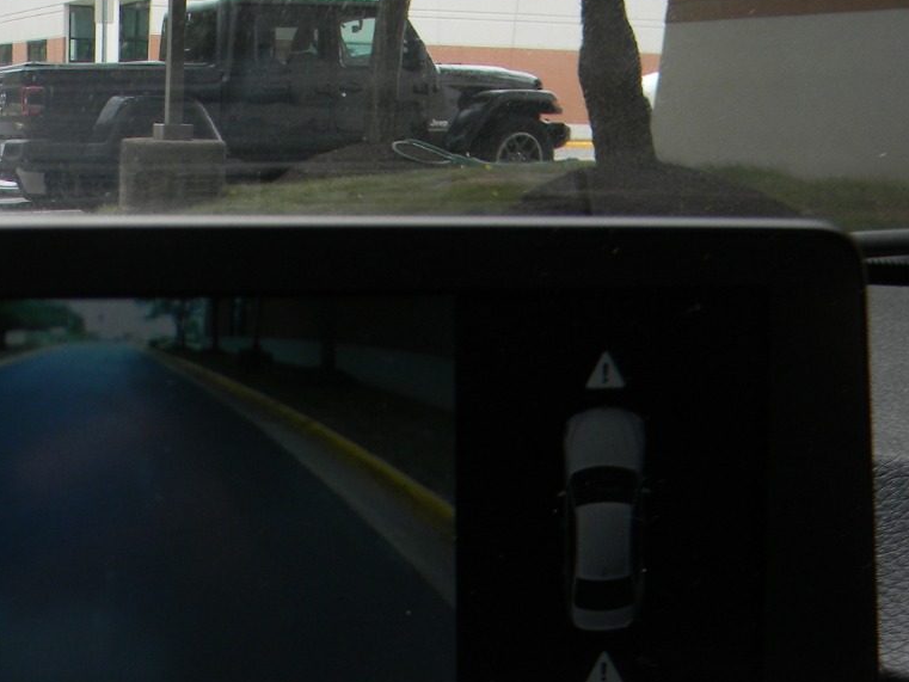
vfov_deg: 26.6
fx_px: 1392
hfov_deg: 34.5
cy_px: 608
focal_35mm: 53
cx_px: 127
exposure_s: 1/317
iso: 80
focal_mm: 5
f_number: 3.5
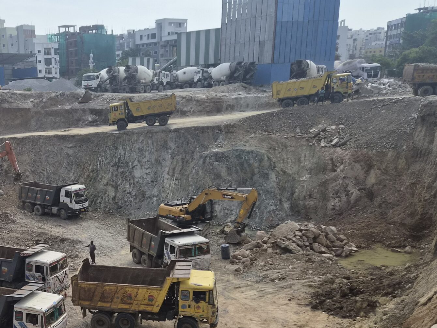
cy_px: 240
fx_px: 556
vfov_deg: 32.4
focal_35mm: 44
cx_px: 68
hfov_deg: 40.6
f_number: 1.8
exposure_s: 1/6720
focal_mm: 5.4
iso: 80
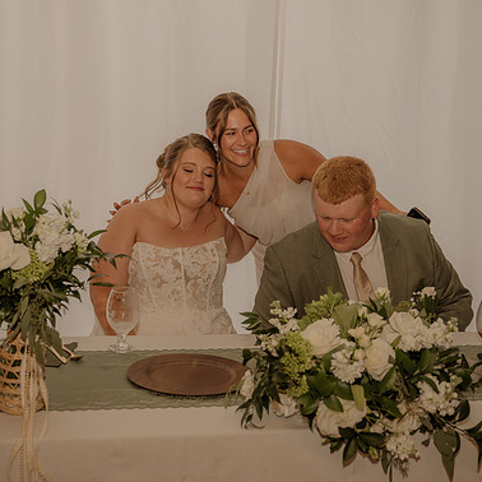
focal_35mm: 60
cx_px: 203
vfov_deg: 28.6
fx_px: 945
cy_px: 209
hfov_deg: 28.6
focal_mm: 37
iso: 500
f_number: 3.2
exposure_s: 1/200
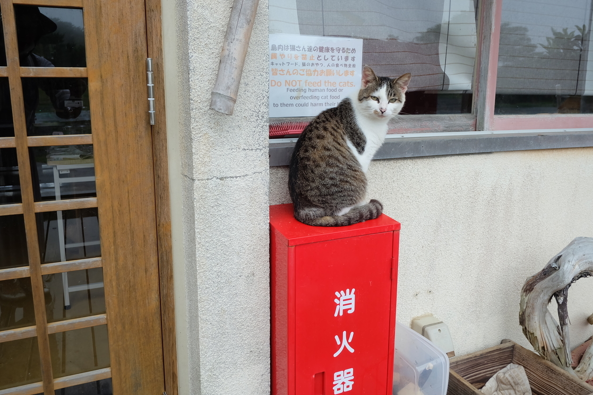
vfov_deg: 45.0
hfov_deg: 63.6
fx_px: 478
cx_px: 308
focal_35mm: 29
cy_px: 190
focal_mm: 18
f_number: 5.6
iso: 400
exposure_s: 1/125
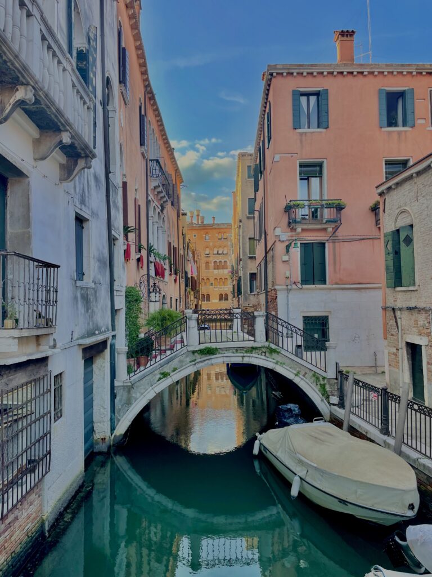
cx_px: 216
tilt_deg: +2.7
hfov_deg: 53.1
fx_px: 433
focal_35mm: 26
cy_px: 288
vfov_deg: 67.3
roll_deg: +1.5
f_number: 1.6
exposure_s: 1/336
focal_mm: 4.2
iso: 32
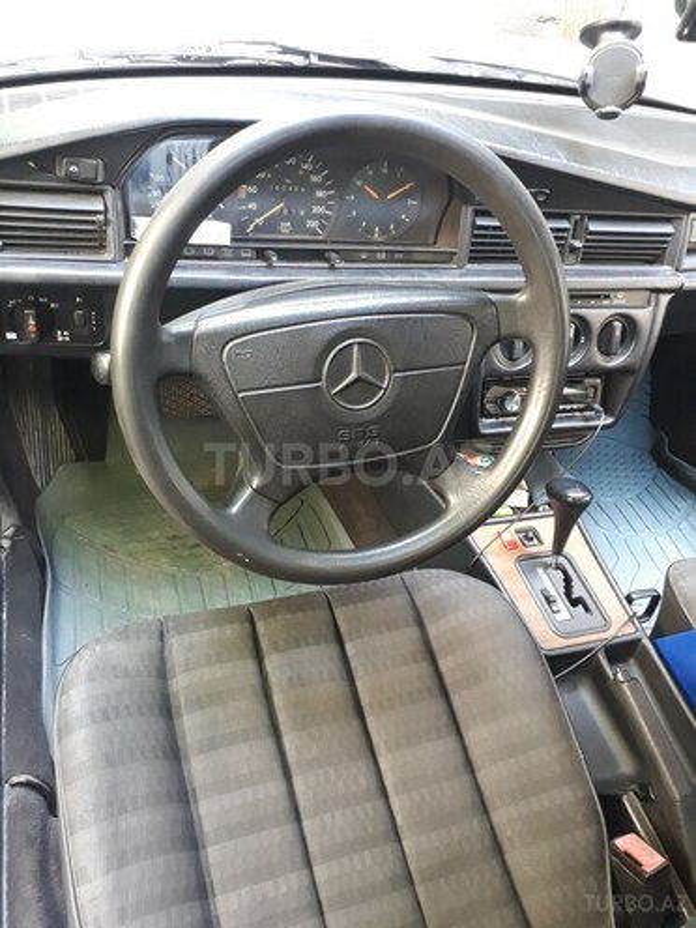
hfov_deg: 51.4
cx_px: 348
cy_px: 464
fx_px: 724
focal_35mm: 27
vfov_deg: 65.3
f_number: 1.9
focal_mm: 3.6
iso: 250
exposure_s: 1/17
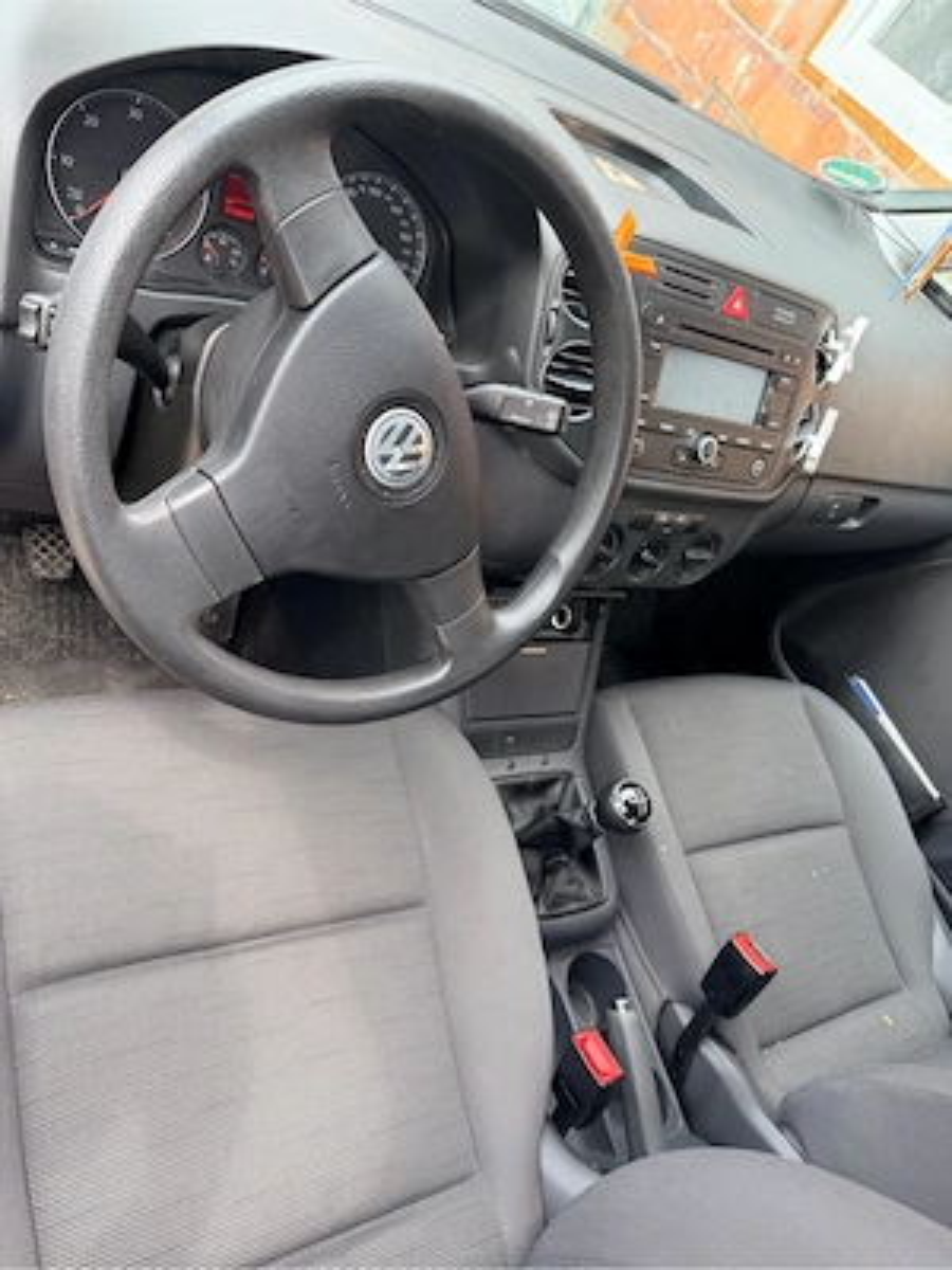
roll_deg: -36.4
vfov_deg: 71.6
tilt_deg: -39.0
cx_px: 476
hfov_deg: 56.8
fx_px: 880
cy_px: 635
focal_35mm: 24
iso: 100
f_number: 1.78
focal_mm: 6.76
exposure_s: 1/177
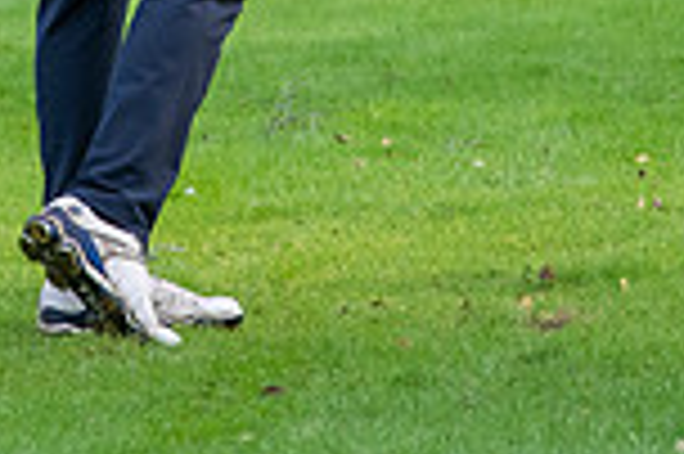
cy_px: -398
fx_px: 32682
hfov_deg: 1.2
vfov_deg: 0.8
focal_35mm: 1722
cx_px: 284
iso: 1000
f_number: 5.6
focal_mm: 300
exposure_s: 1/1250
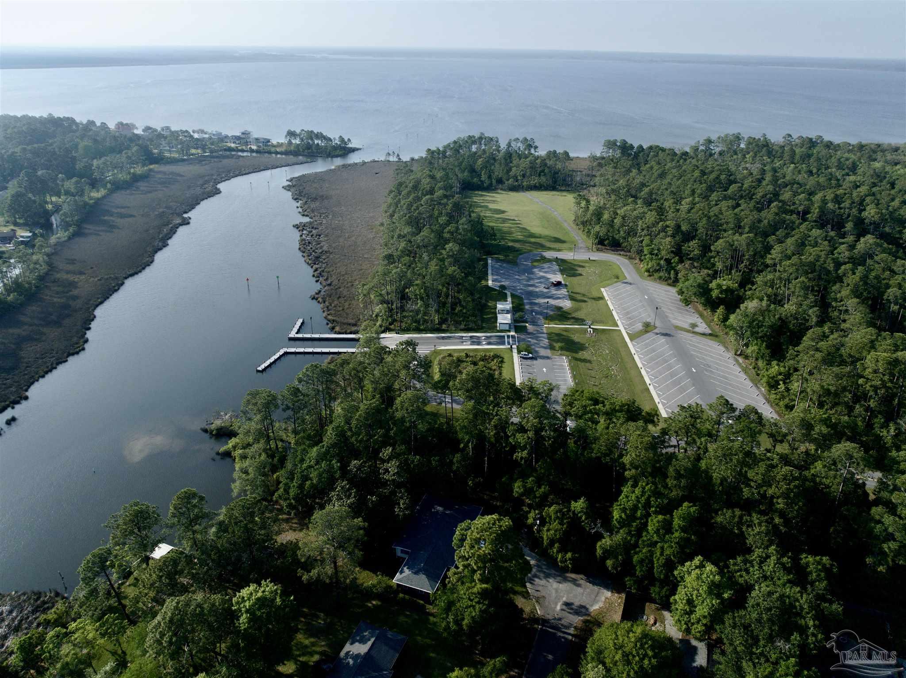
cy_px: 339
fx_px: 628
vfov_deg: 56.8
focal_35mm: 24
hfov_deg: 71.6
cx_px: 453
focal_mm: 12.29
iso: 240
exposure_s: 1/3200
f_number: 2.8
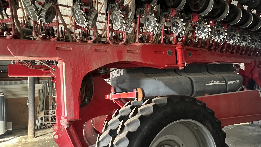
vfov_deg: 51.4
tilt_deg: +5.5
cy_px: 79
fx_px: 152
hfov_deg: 80.4
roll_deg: +3.7
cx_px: 154
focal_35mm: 22
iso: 1000
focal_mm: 1.57
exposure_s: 1/41
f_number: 1.8
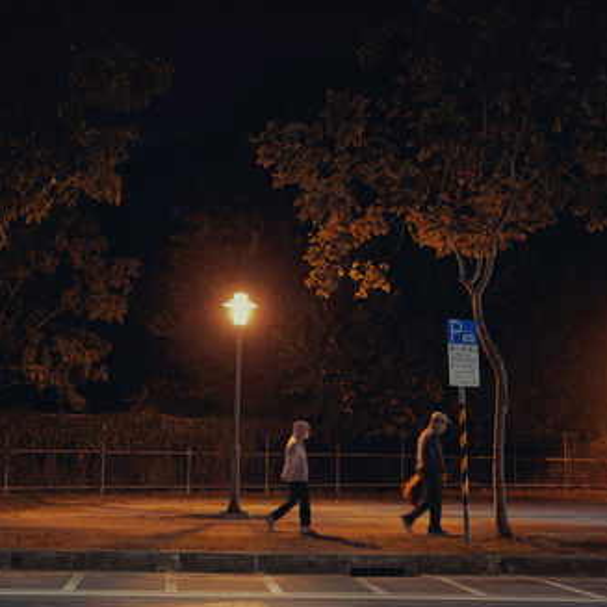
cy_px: 307
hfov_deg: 32.6
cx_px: 223
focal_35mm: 52
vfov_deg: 32.8
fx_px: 1032
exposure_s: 1/25
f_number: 2
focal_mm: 40
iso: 1600
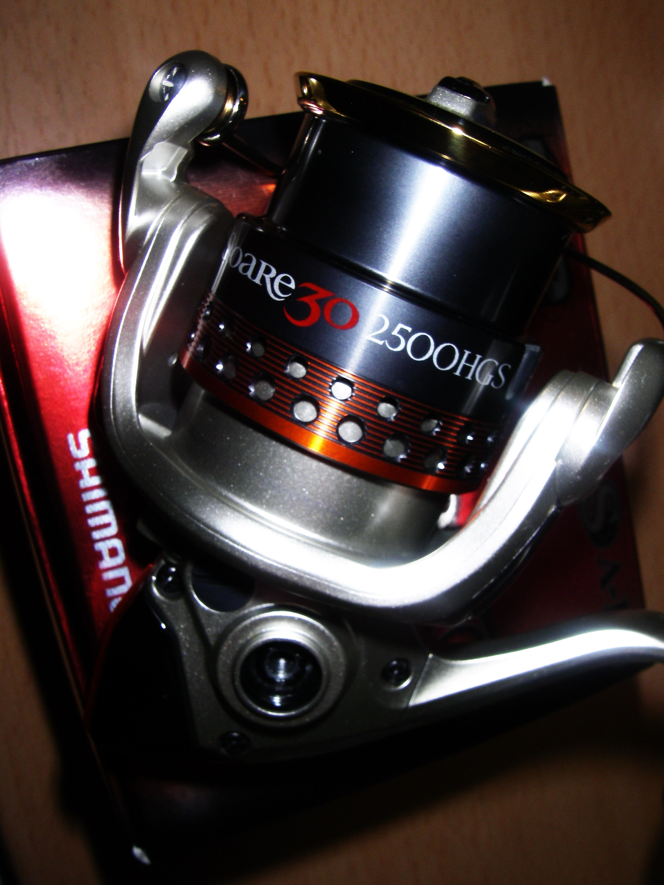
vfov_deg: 49.0
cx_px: 332
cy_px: 442
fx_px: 972
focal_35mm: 38
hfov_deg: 37.7
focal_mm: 6.3
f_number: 6.6
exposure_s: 1/40
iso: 80
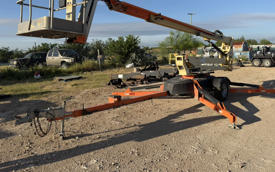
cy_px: 58
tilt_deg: -2.7
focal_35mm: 30
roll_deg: +1.6
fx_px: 225
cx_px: 138
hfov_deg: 62.9
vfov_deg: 41.3
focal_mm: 6.76
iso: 80
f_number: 1.78
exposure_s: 1/4405
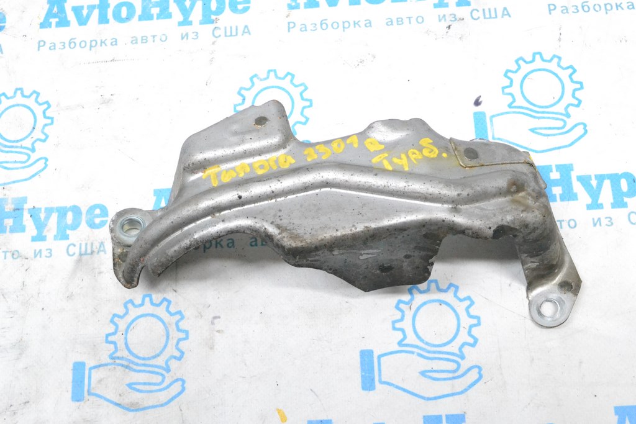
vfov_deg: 34.2
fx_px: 689
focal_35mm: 39
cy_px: 212
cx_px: 318
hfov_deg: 49.5
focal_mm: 26
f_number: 10
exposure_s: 1/125
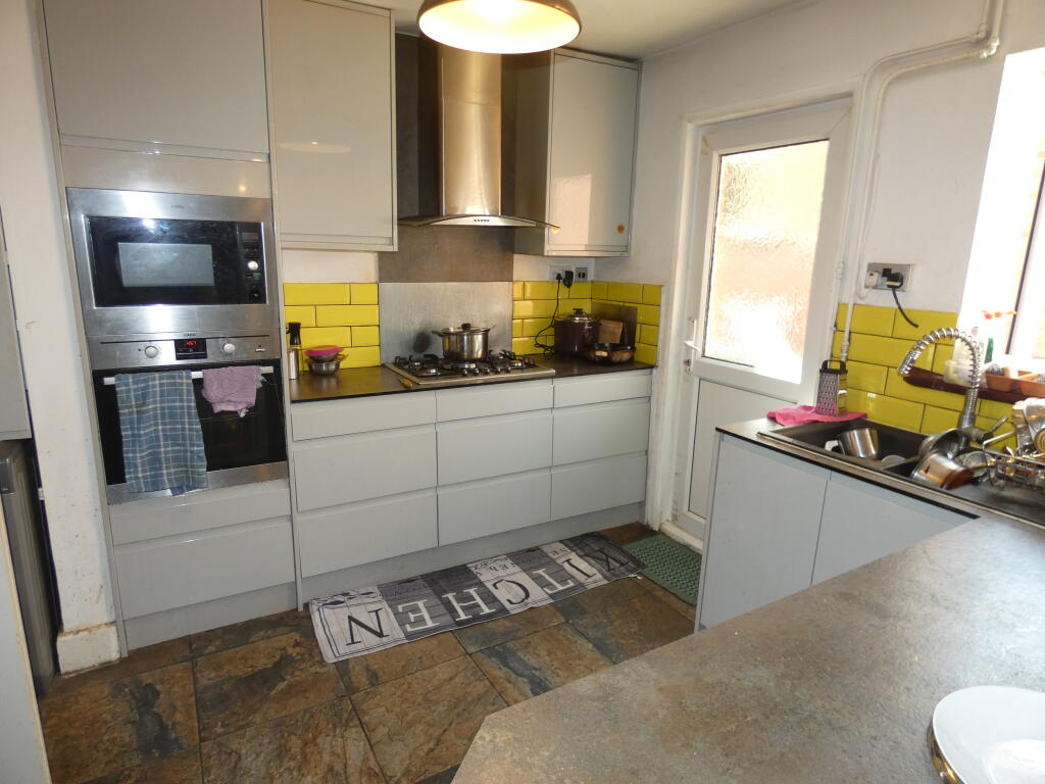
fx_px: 604
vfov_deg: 66.0
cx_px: 522
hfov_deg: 81.7
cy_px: 392
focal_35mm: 20
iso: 200
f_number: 2.8
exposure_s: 1/60
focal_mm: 3.6
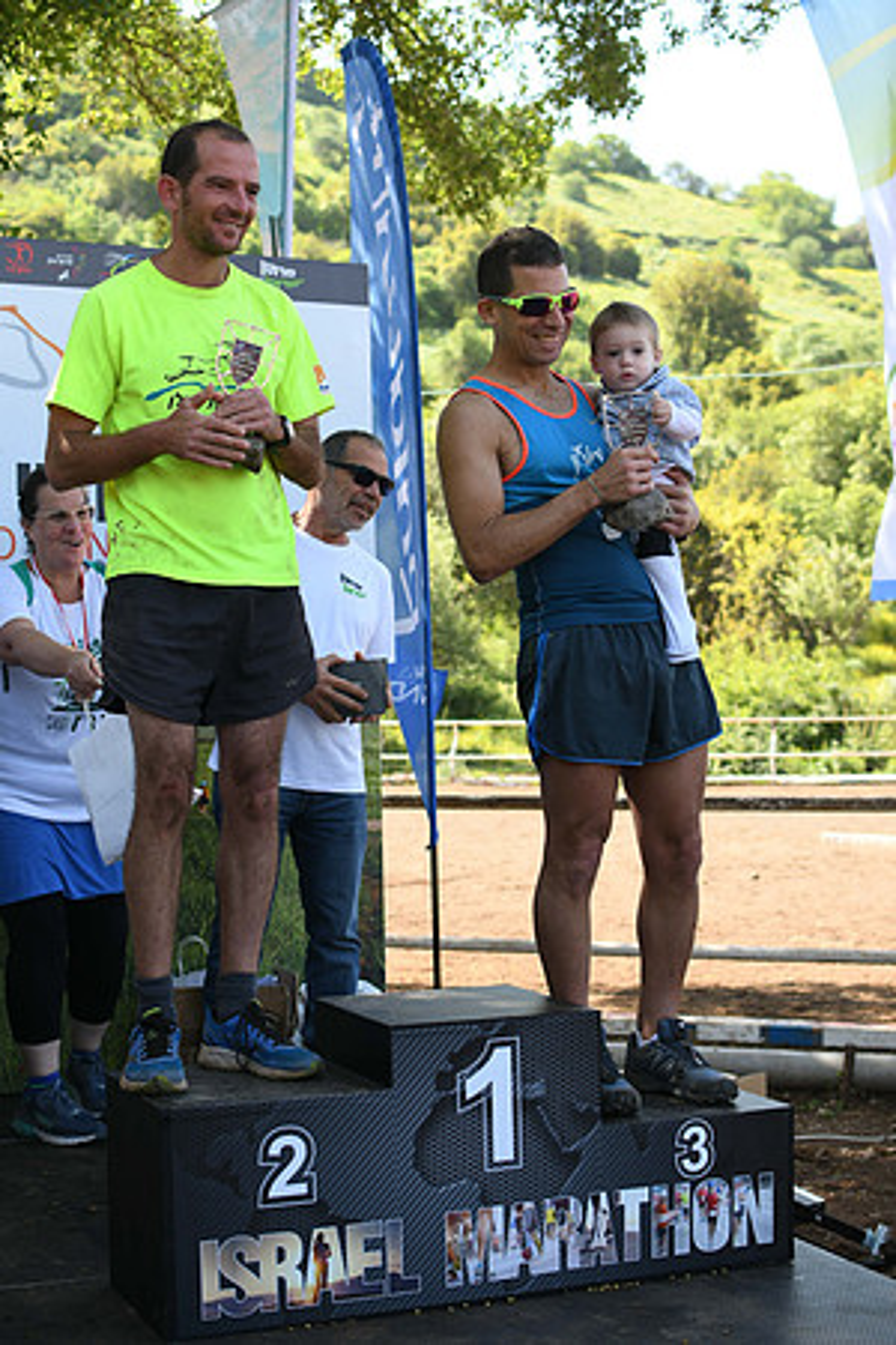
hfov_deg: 25.8
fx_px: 1960
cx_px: 448
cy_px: 672
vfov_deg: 37.9
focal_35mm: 52
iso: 160
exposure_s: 1/500
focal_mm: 35
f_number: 3.2
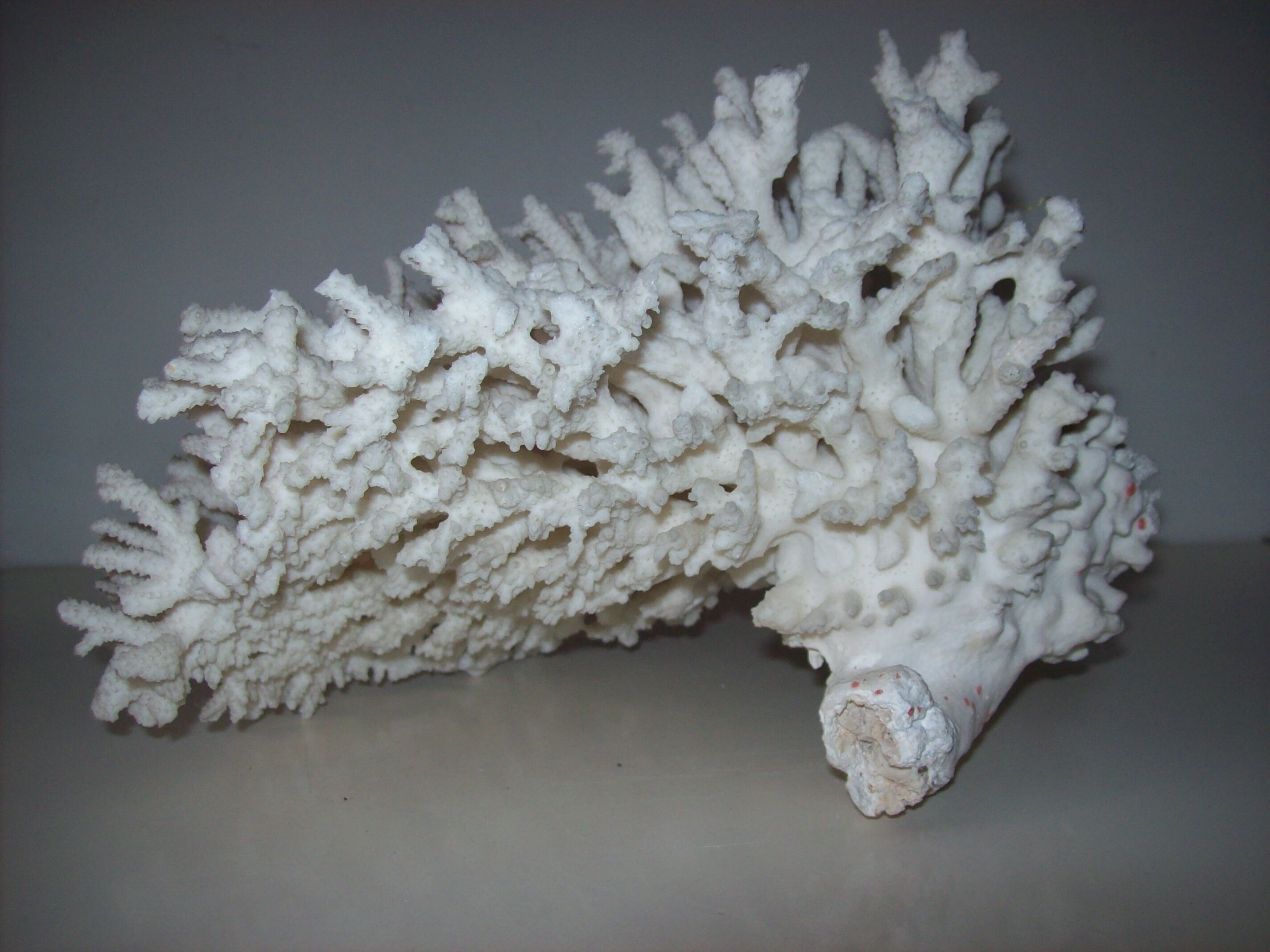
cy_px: 476
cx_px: 635
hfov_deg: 51.4
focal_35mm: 36
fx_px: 1320
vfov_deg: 39.6
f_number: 2.7
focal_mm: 6
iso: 80
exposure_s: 1/64
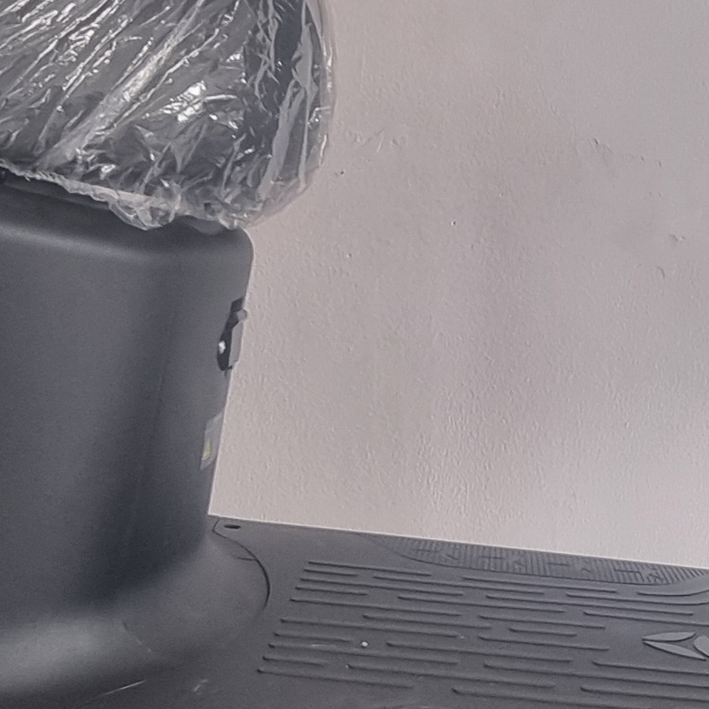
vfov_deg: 30.6
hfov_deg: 30.2
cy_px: 339
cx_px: 495
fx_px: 1298
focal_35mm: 56
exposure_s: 1/50
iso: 125
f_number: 2.2
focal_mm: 2.2
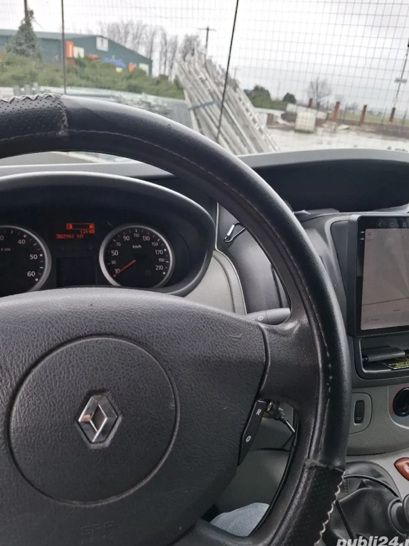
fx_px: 378
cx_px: 212
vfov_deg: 71.6
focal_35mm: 24
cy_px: 270
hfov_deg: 56.8
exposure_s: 1/109
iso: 50
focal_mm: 5.54
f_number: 1.8
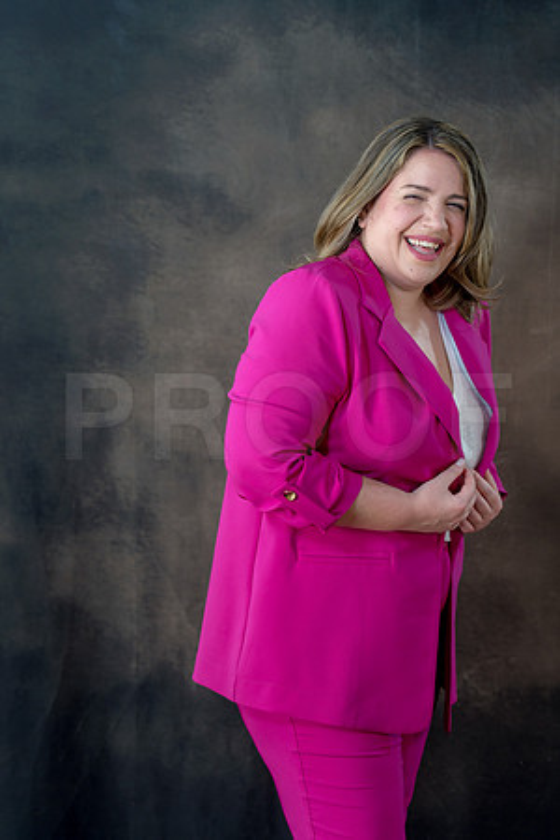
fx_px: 2450
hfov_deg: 13.0
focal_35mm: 105
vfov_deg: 19.5
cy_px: 420
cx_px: 280
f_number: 4.5
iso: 400
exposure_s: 1/100
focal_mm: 105
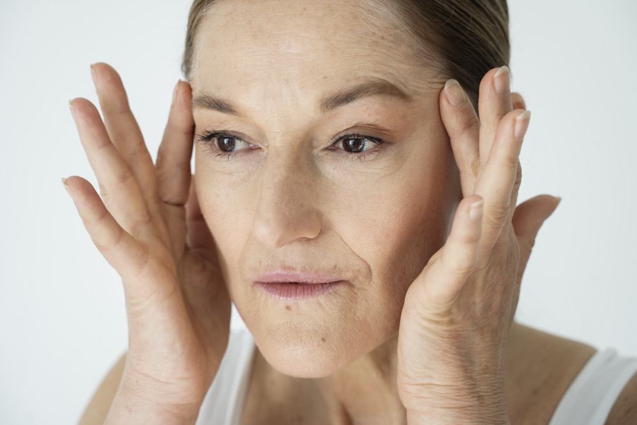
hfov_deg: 27.0
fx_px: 1327
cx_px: 318
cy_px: 212
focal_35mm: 75
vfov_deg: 18.2
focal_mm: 75
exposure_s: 1/160
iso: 320
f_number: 5.6
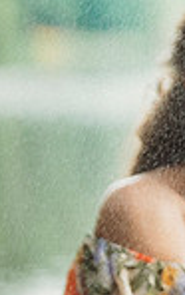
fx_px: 3713
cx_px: 557
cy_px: -15
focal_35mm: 462
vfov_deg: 4.5
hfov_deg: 2.8
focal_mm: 116
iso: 1600
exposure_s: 1/200
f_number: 2.8
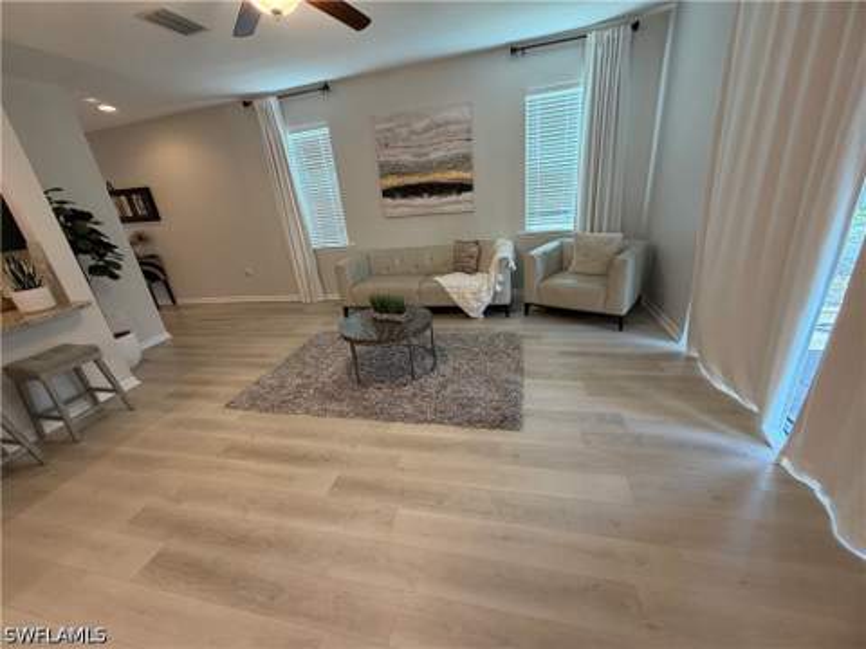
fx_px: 350
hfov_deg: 102.1
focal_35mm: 14
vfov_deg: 85.7
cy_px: 324
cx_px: 433
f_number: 2.2
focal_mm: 2.22
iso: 160
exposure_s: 1/60
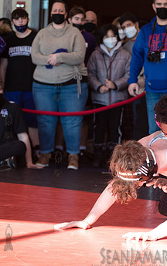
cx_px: 158
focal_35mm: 137
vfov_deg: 15.2
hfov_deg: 9.5
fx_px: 996
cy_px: 125
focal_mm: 80
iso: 400
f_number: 4
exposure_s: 1/400
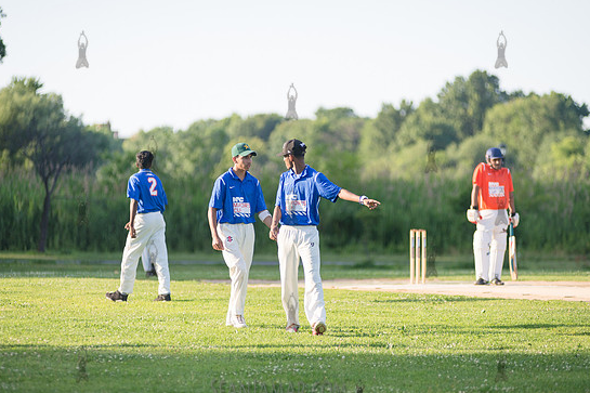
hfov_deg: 10.4
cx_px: 291
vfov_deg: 7.0
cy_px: 206
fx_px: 3227
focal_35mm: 197
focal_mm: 185
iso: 400
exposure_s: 1/2000
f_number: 2.8
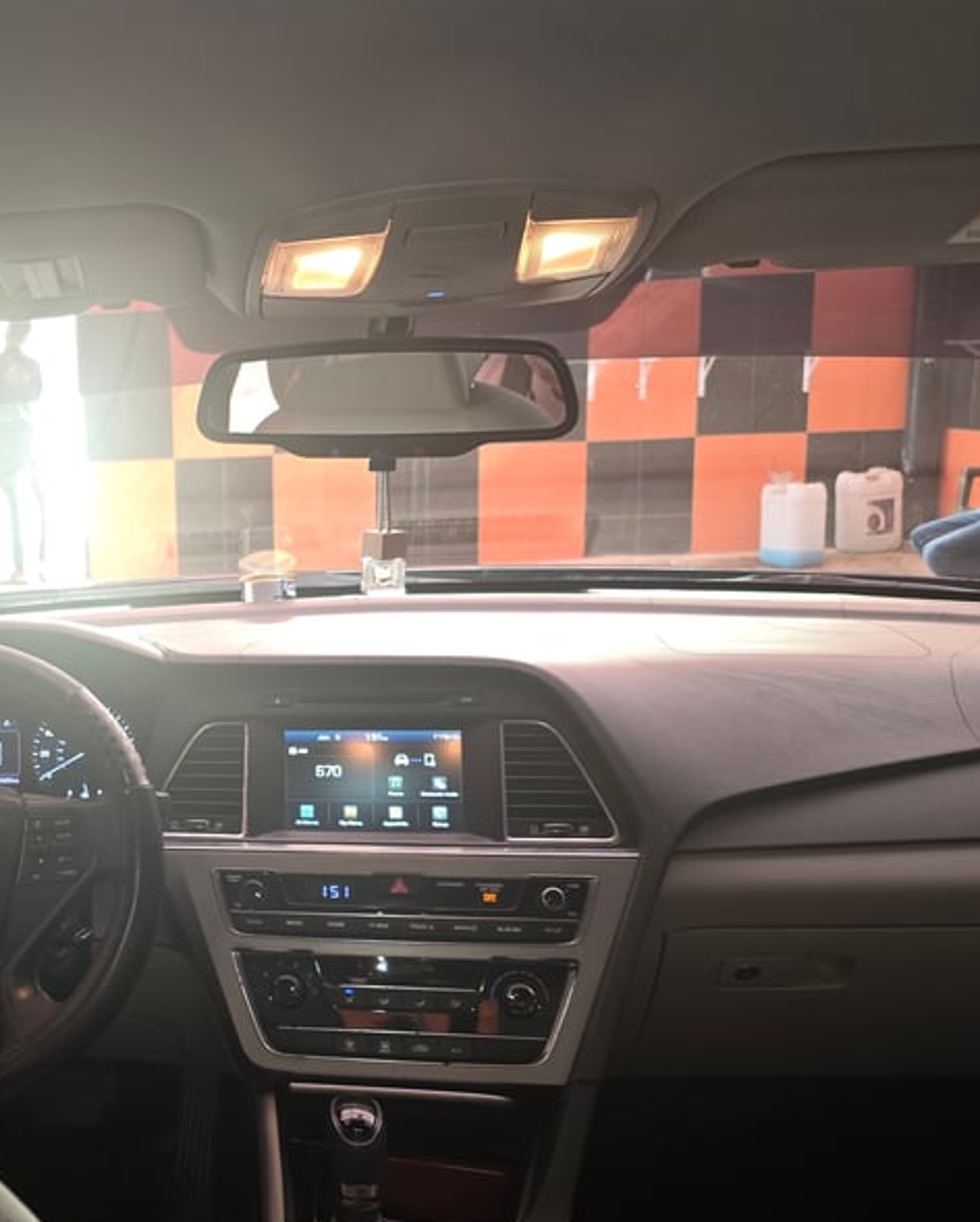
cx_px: 56
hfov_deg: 35.5
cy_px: 654
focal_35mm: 39
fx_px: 1412
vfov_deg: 46.8
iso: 100
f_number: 1.7
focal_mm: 6.3
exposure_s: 1/33.3
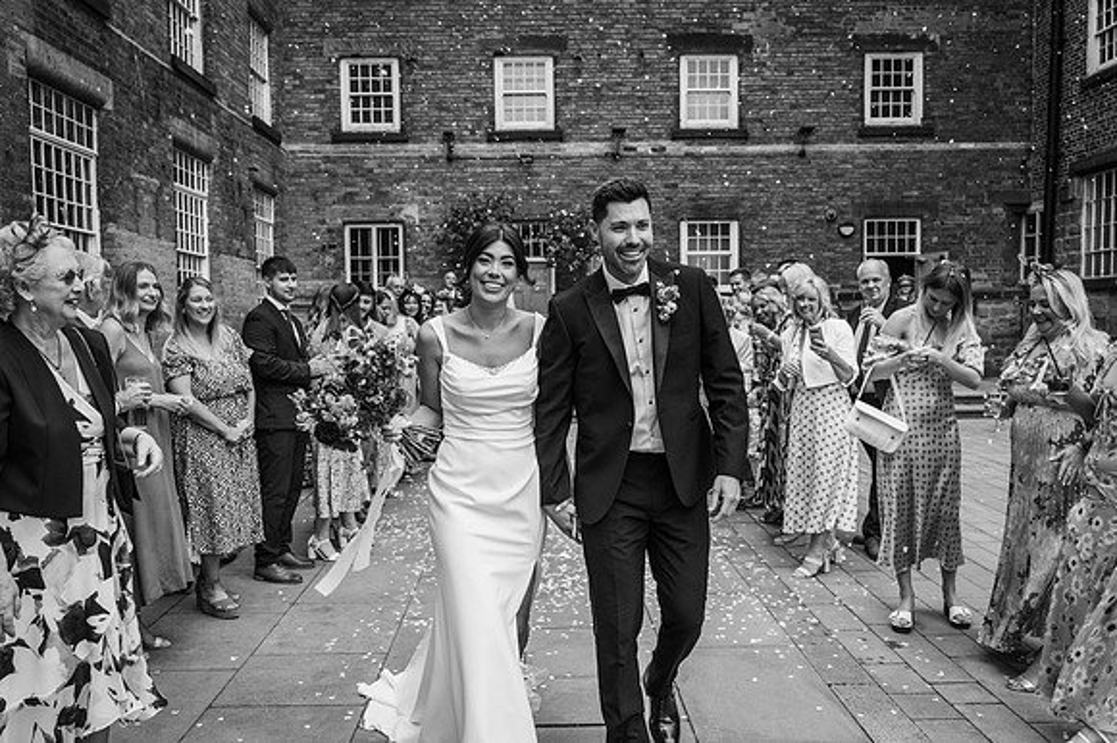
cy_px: 372
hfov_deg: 61.1
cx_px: 558
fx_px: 946
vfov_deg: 42.9
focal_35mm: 30
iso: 450
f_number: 4
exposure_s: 1/800
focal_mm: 30.5
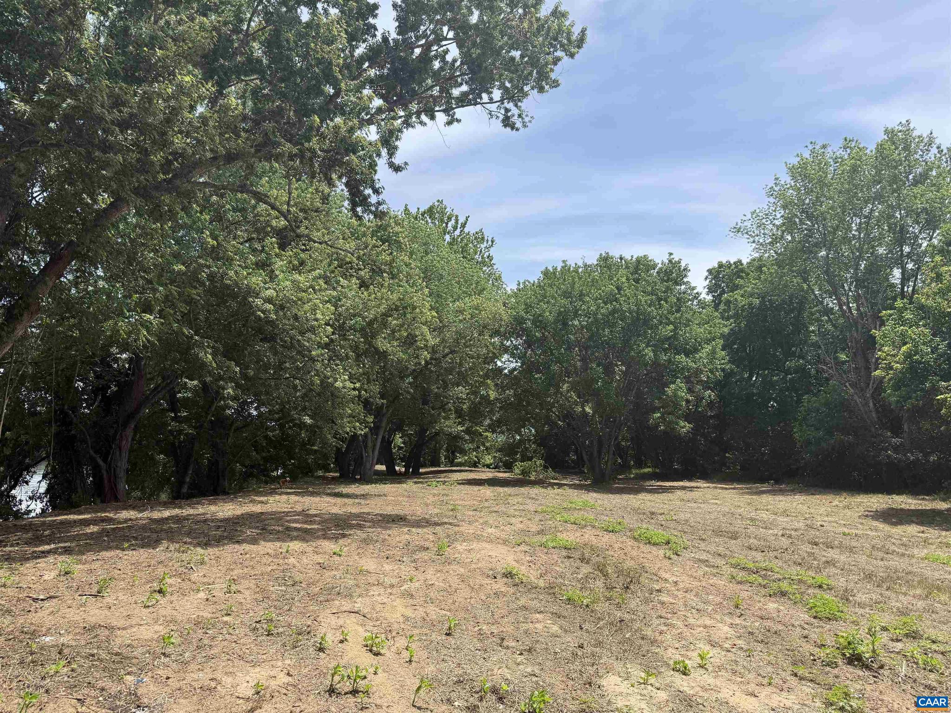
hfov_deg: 71.6
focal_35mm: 24
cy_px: 356
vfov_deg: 56.8
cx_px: 476
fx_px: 659
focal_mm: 6.76
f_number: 1.78
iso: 80
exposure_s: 1/2232
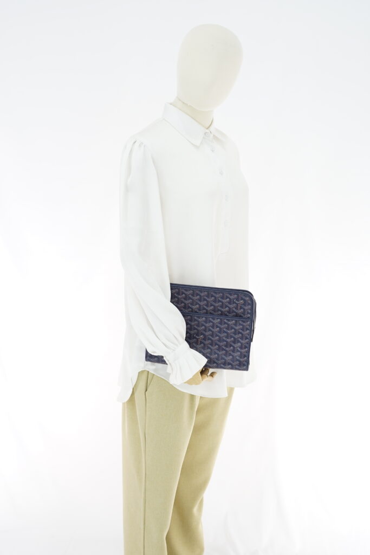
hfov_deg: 27.0
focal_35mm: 50
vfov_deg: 39.6
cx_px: 185
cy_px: 278
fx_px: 771
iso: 640
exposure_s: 1/10
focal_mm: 50
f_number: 6.3
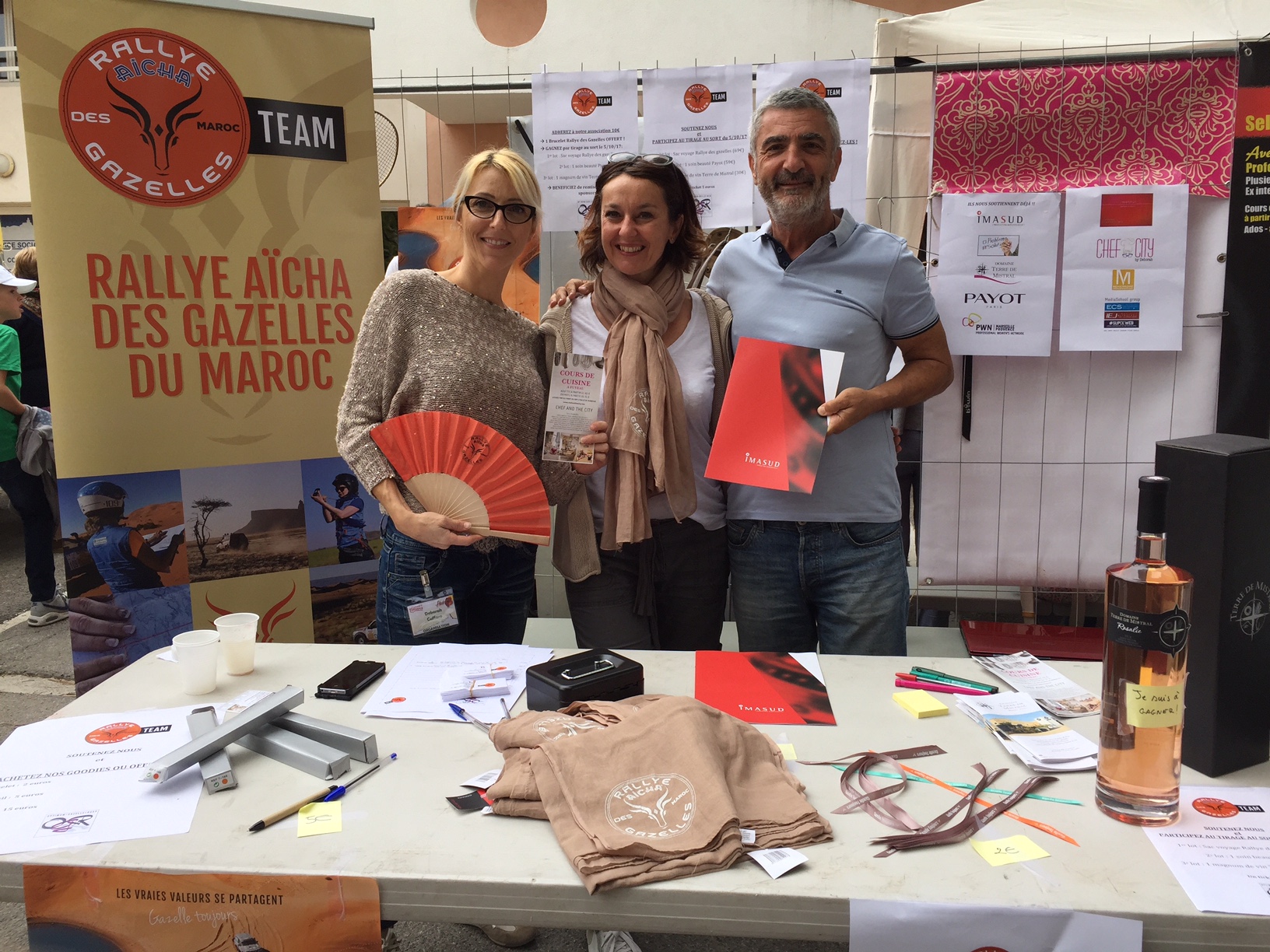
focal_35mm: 29
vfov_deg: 48.2
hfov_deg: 61.7
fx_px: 1064
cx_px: 635
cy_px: 476
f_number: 2.2
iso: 32
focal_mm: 4.15
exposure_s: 1/329
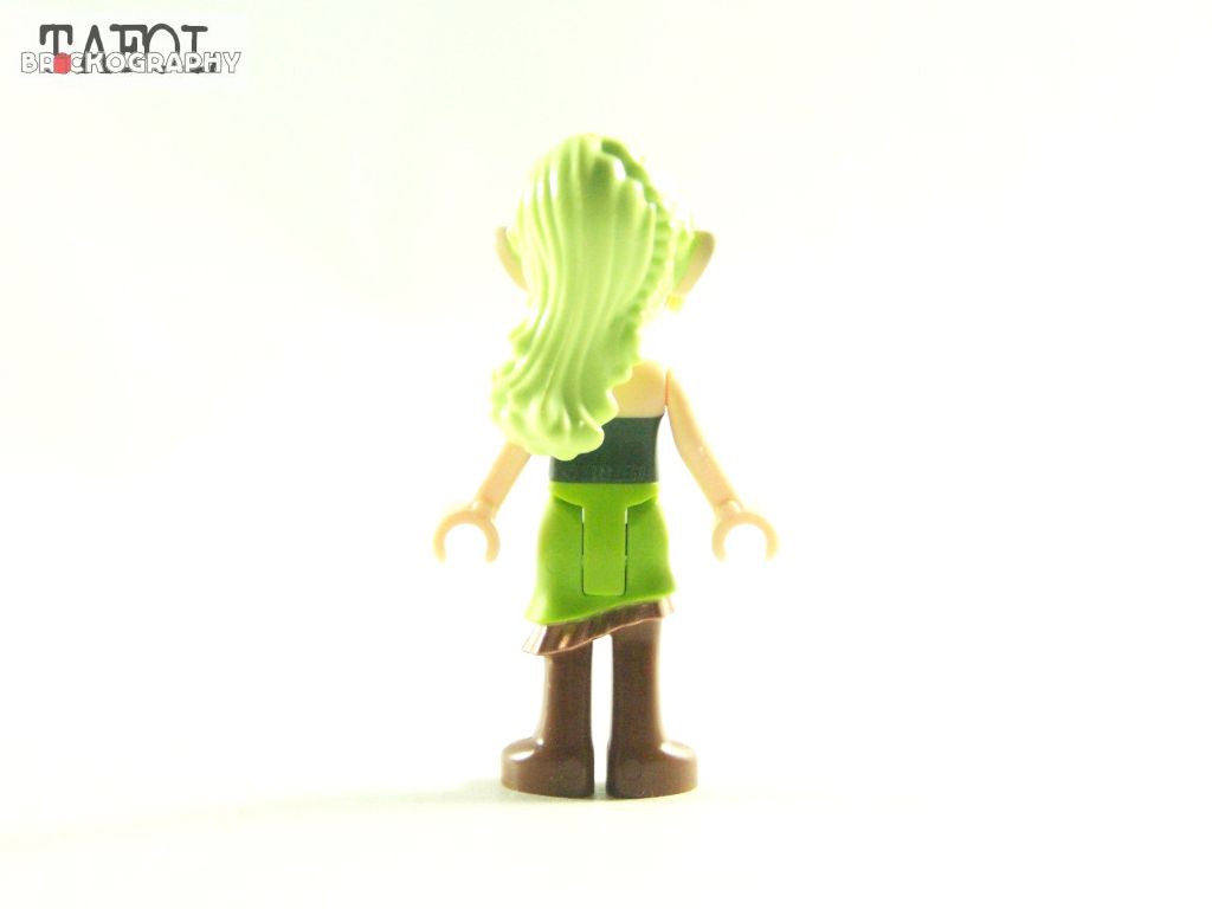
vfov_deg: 15.7
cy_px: 454
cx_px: 606
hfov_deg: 20.9
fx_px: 3291
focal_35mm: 94
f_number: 3.2
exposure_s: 1/60
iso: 400
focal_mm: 15.6
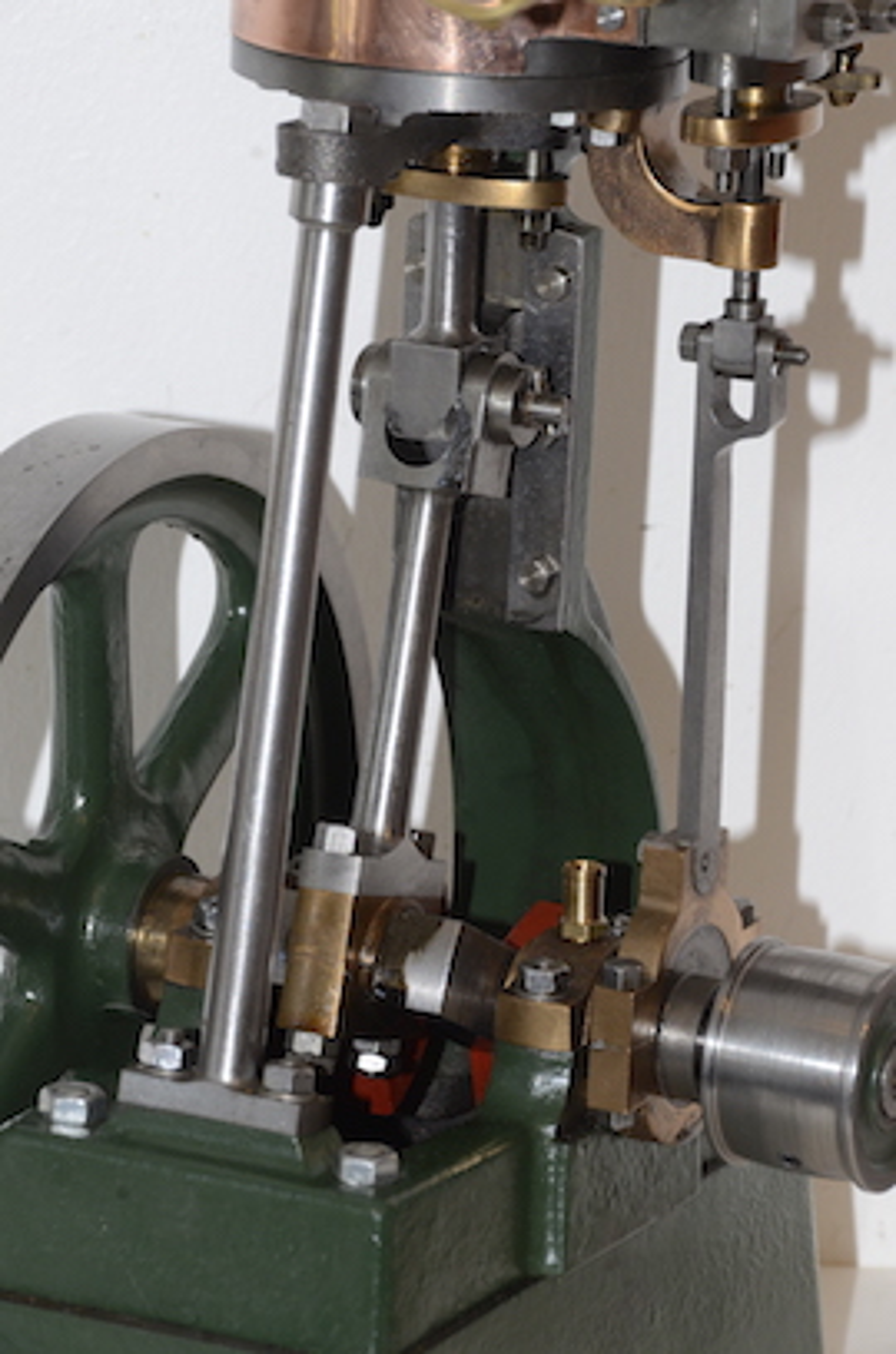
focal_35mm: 225
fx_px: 8442
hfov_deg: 6.1
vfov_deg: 9.2
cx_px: 448
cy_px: 677
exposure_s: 1/60
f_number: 13
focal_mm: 150
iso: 800
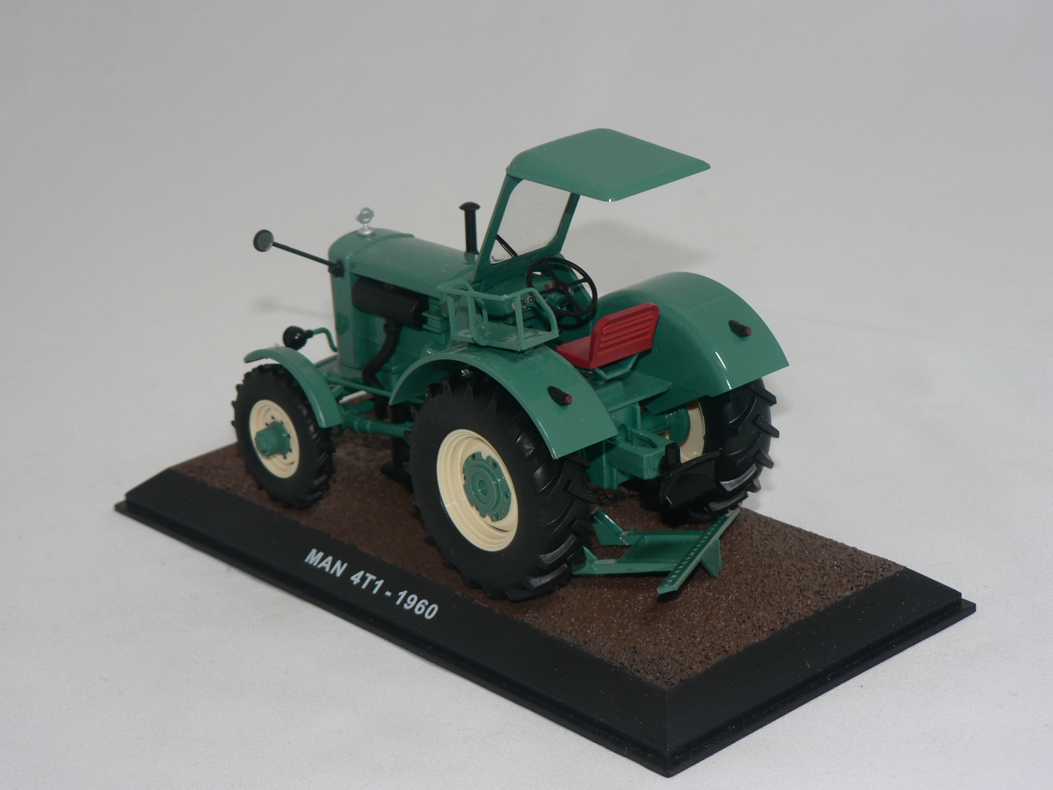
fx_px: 2251
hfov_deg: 26.3
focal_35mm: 74
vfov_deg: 19.9
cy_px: 395
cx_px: 526
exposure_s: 1/60
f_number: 3.2
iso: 80
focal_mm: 12.4
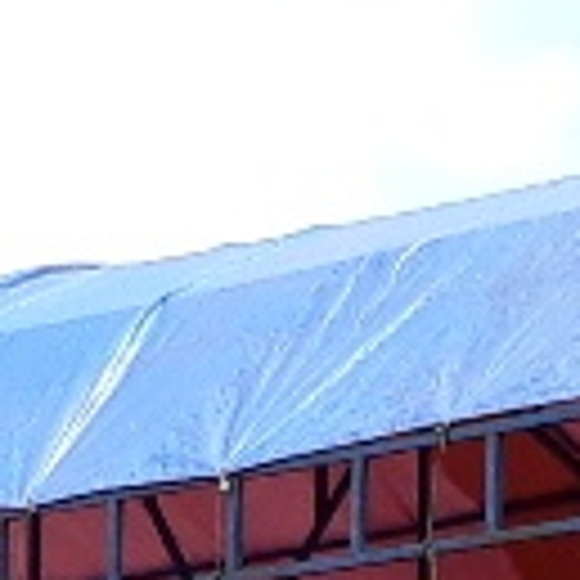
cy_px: 1428
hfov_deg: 7.2
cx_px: 72
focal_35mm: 242
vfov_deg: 6.8
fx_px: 4587
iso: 40
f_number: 1.9
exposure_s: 1/677
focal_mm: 3.6
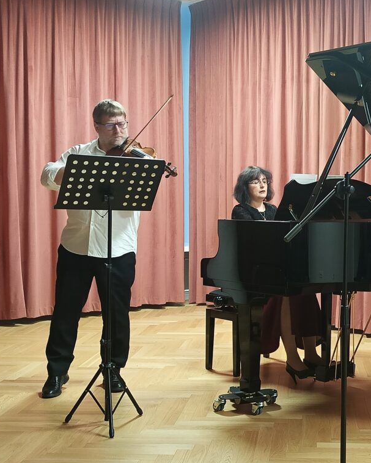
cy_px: 230
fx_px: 741
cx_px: 275
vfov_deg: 34.7
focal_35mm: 54
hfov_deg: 27.7
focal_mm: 5.24
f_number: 1.75
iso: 2000
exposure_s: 1/50
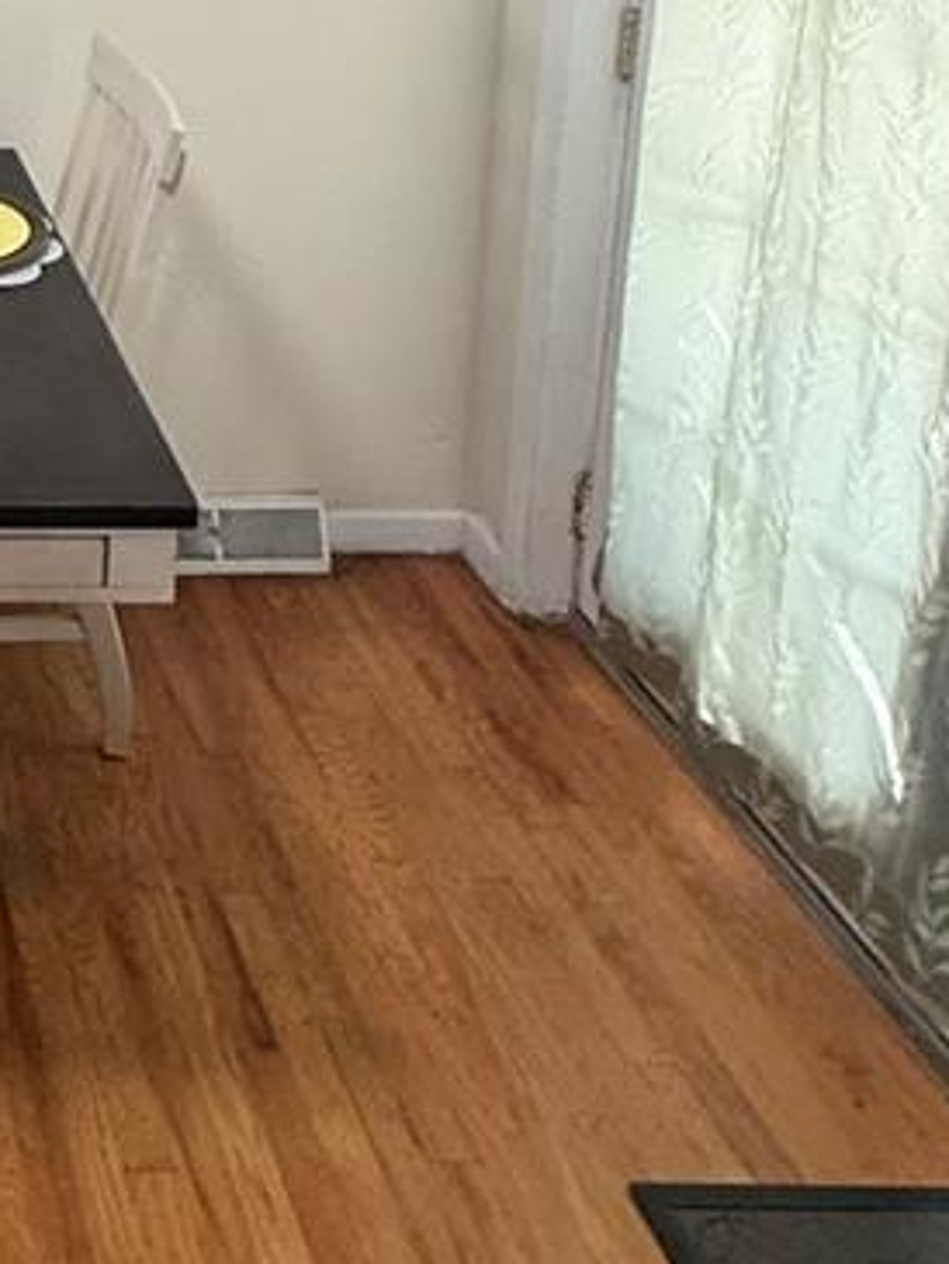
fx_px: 1680
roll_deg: +0.6
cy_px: -83
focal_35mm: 46
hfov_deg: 25.4
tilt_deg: -11.3
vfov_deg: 35.9
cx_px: -395
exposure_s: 1/60
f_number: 2.2
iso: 250
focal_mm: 2.22
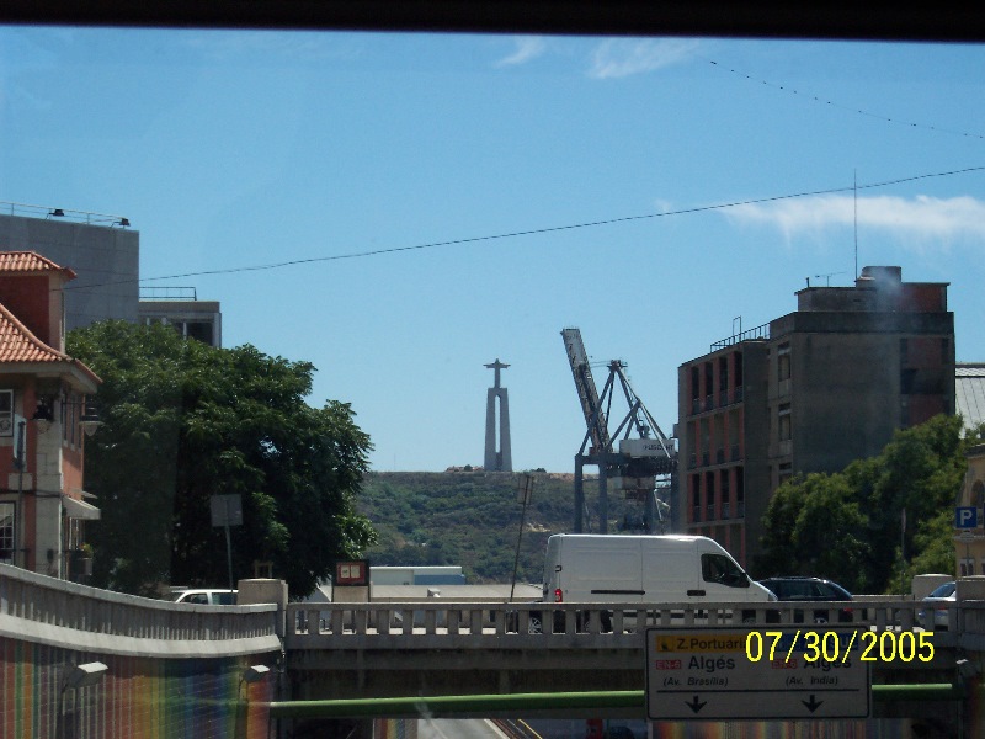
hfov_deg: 17.3
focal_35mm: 114
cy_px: 370
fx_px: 3244
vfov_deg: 13.0
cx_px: 492
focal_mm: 24
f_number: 8
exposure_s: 1/350
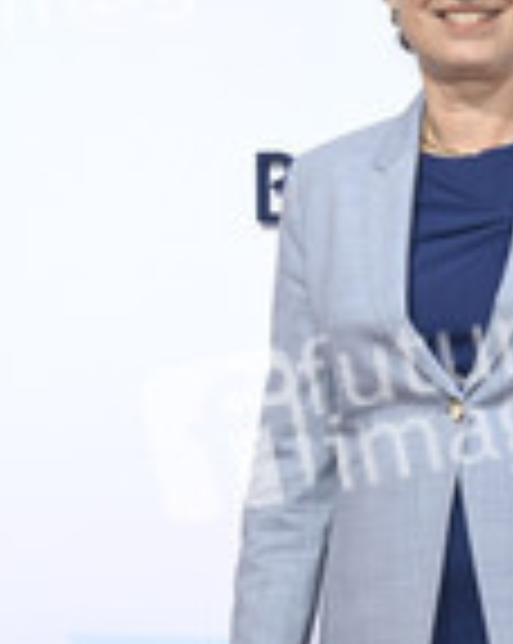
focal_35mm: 126
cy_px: 639
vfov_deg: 15.0
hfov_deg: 12.1
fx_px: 2396
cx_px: 504
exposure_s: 1/250
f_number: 6.3
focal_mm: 48
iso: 400
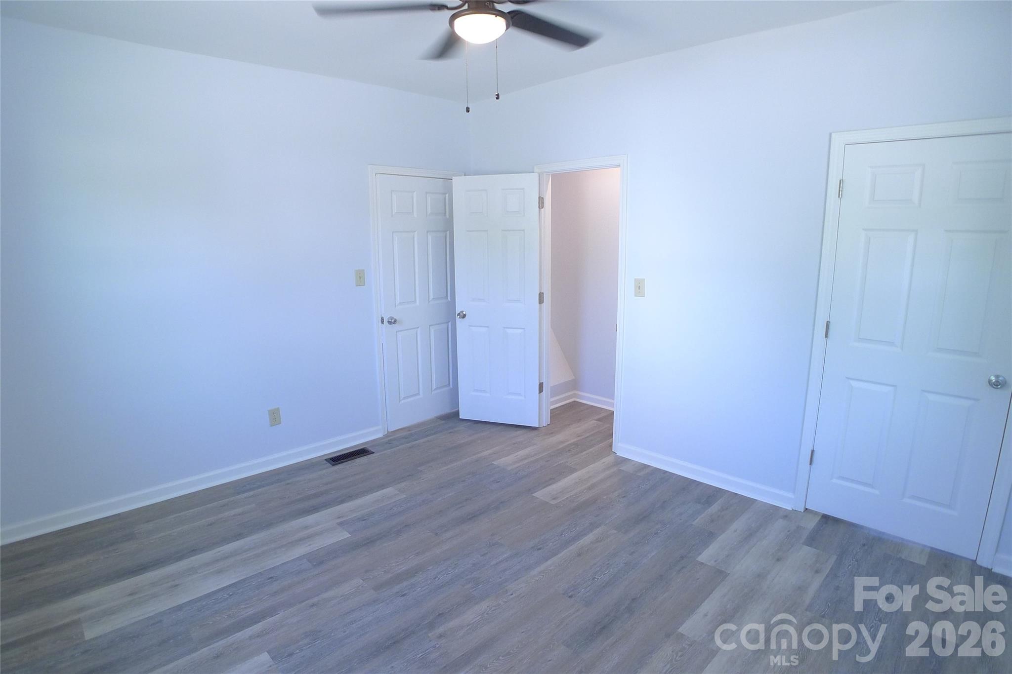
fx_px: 675
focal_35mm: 24
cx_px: 506
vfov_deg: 53.1
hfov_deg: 73.7
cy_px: 337
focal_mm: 5.1
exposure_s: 1/60
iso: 250
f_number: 2
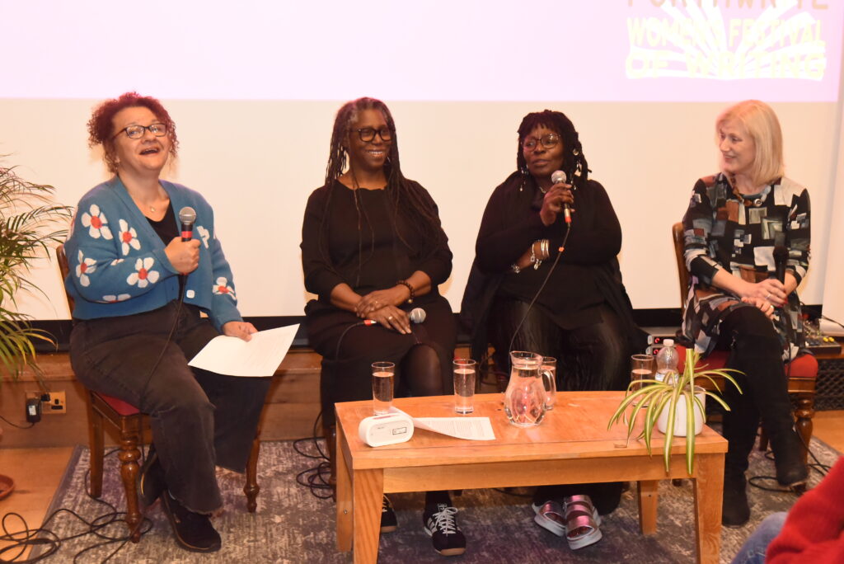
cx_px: 422
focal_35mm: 48
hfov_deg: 41.1
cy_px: 282
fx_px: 1126
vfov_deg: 28.1
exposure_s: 1/60
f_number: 6.3
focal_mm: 48
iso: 12800
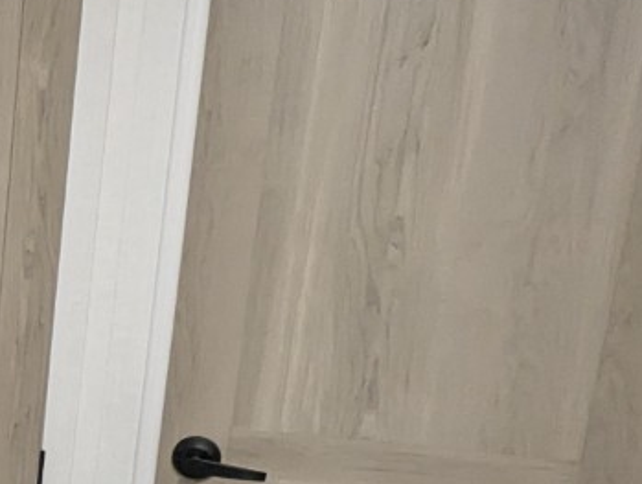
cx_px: -439
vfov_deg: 22.4
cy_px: 438
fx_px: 1189
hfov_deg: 22.0
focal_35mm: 64
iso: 331
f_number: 2.2
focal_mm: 2.35
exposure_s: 1/49.3
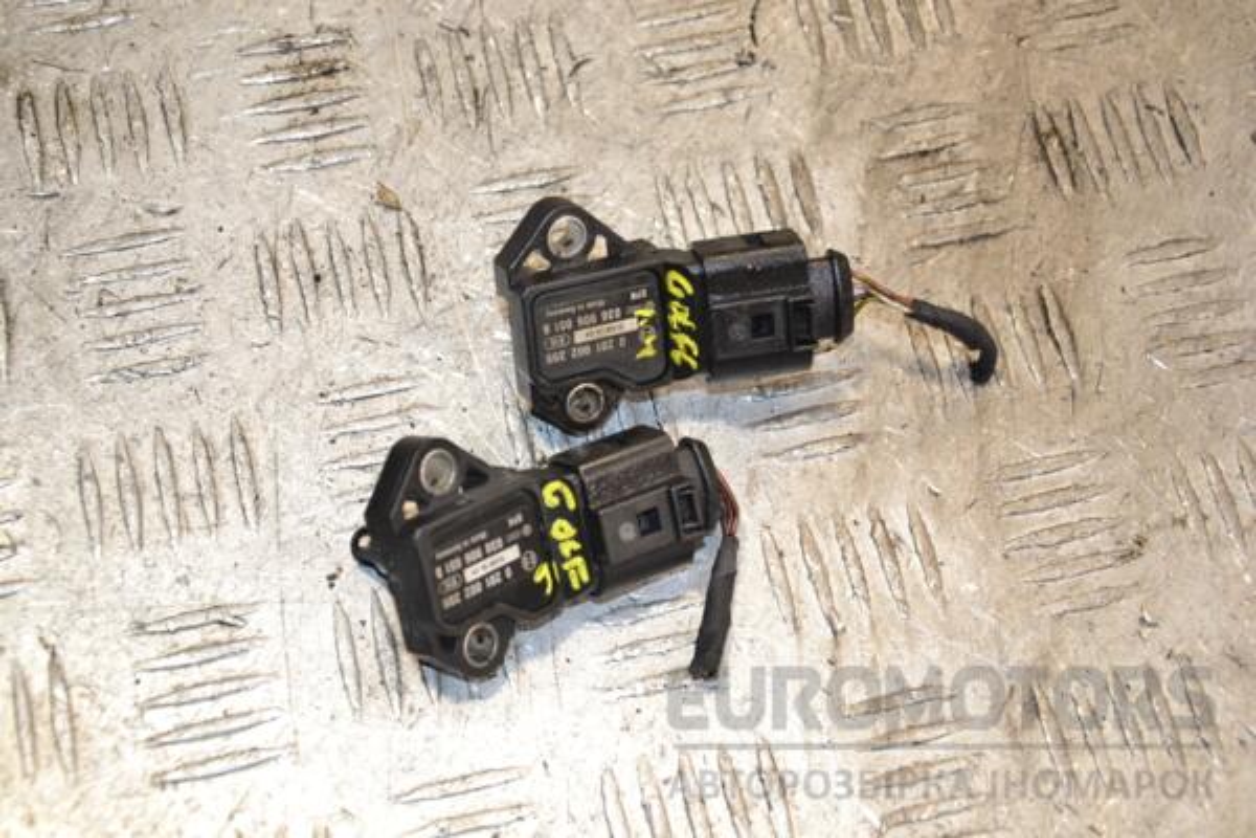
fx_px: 2512
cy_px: 419
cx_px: 628
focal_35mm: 72
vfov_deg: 18.9
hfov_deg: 28.1
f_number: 4.8
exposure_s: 1/125
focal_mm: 48
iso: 800
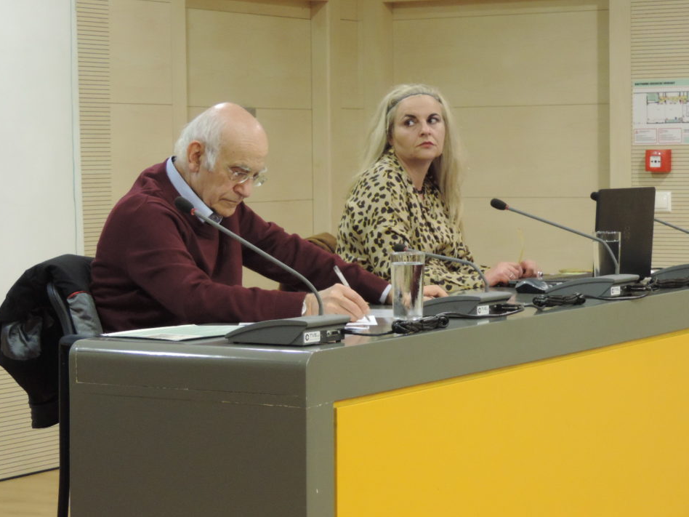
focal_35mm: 108
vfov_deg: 13.7
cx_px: 340
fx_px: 2150
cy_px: 256
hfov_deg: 18.2
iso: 800
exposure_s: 1/15
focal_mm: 17.8
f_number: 4.1
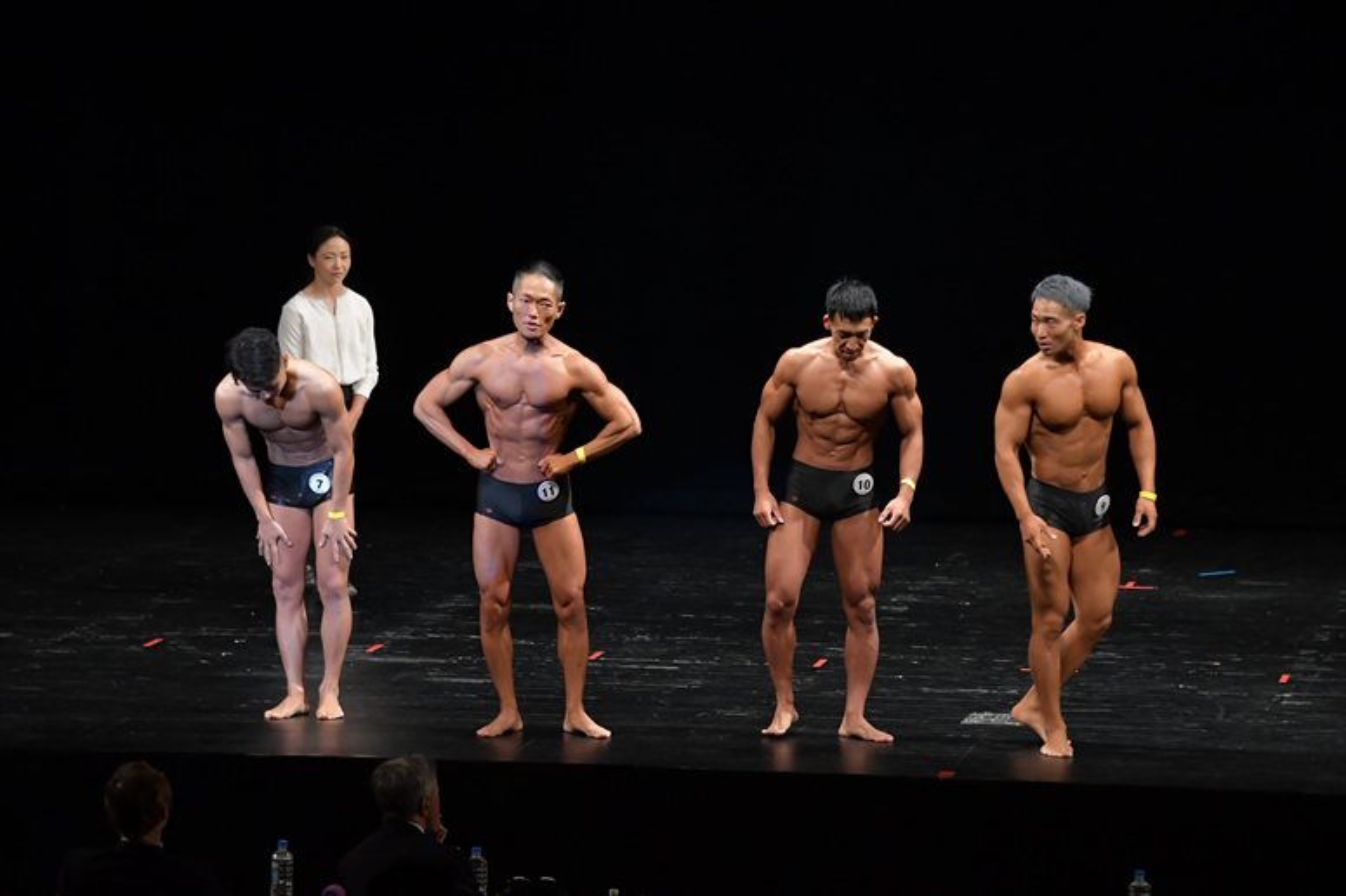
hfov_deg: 13.1
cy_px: 448
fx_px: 5867
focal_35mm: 157
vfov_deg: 8.7
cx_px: 673
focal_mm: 105
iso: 3200
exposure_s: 1/400
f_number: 5.6
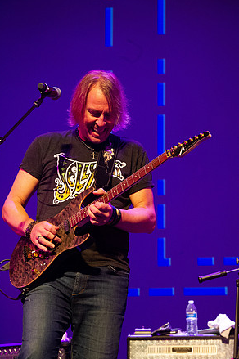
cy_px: 182
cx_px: 117
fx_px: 1277
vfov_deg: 16.0
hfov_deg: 10.7
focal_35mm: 128
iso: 8000
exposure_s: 1/125
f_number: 7.1
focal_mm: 125
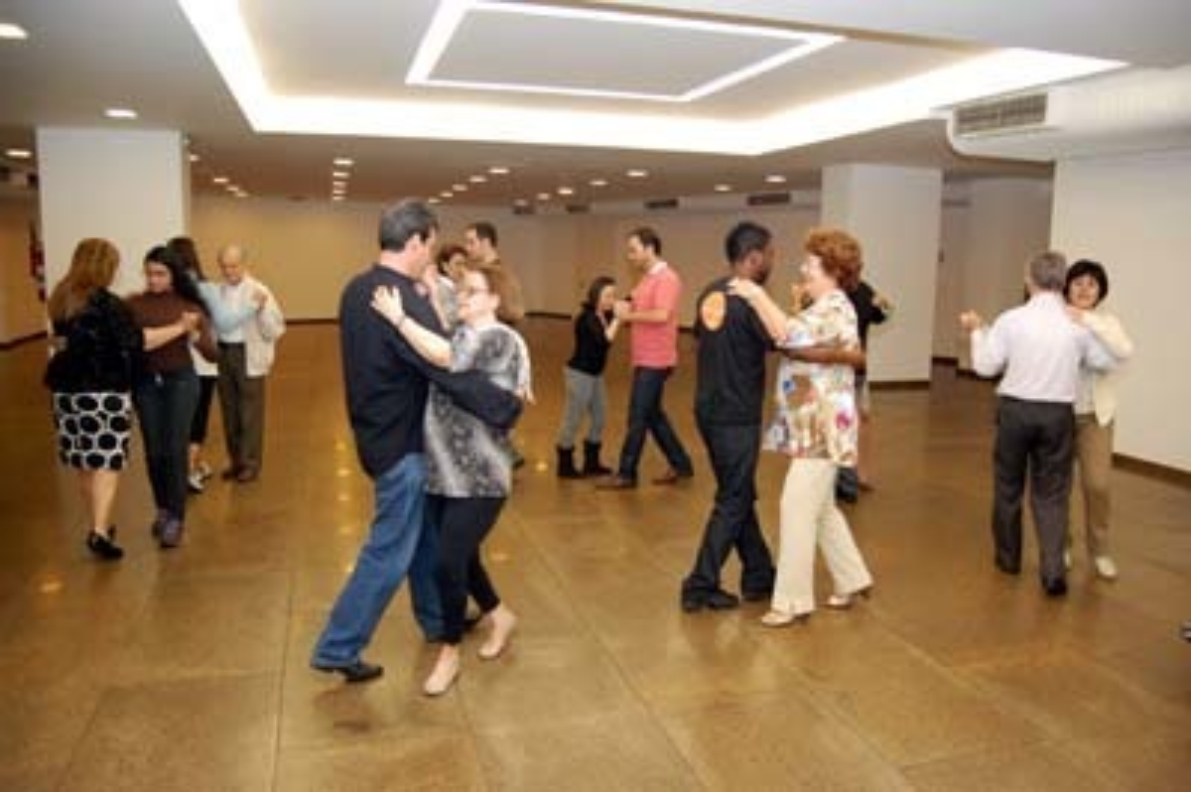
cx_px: 596
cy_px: 396
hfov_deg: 67.4
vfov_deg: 47.9
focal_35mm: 27
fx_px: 892
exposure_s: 1/60
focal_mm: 18
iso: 1600
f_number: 3.5
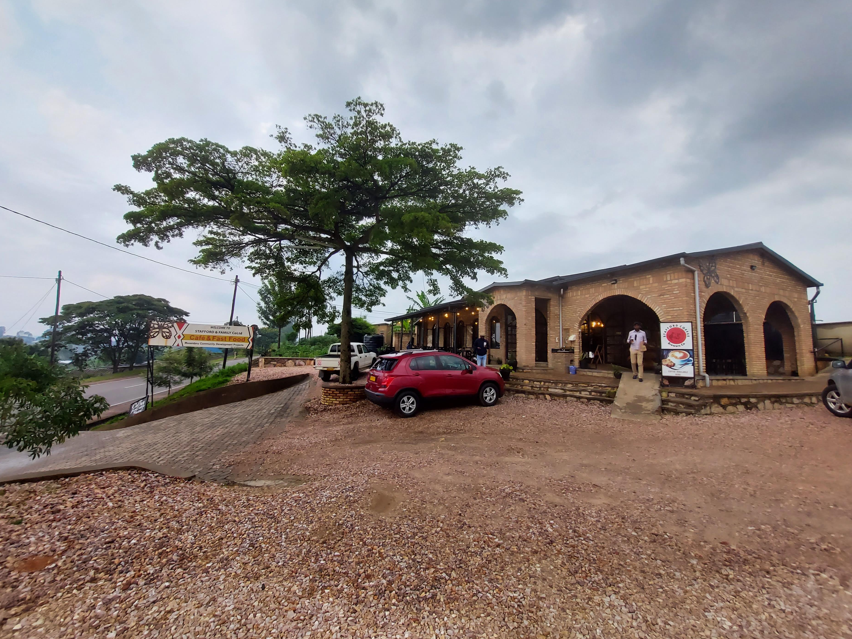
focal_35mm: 14
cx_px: 431
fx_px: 345
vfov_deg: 85.7
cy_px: 311
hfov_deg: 102.1
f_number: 2.2
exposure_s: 1/100
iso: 80
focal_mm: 1.74
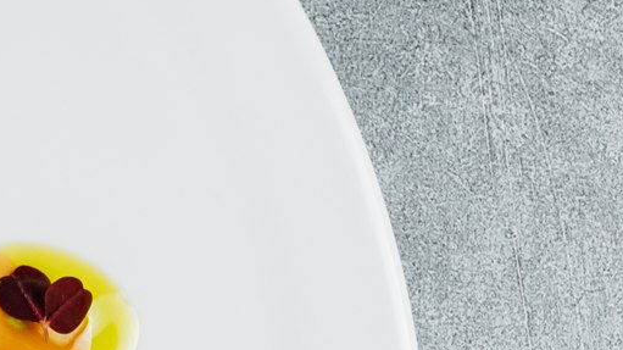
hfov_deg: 10.5
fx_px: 3253
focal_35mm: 197
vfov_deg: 6.1
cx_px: -340
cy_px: 312
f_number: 14
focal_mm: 60
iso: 500
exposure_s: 1/200
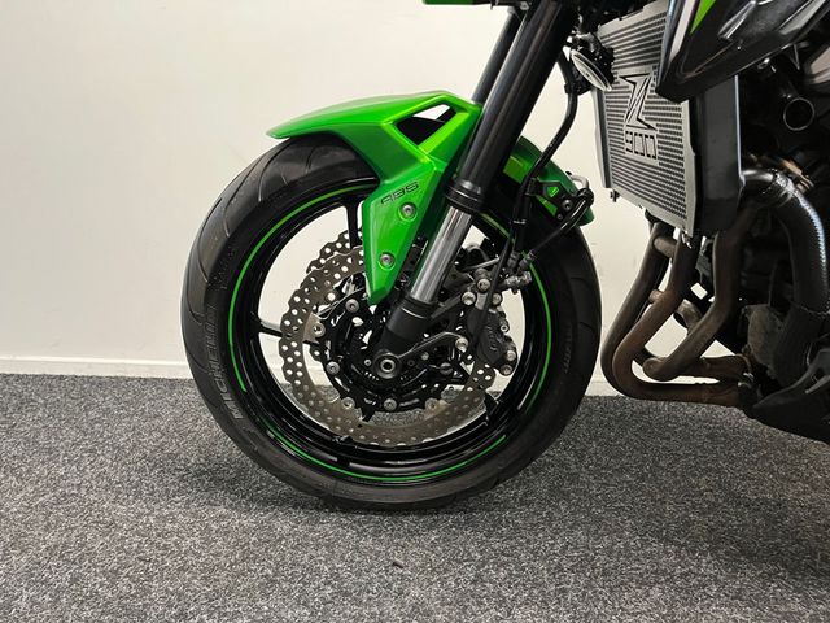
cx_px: 415
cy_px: 312
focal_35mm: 26
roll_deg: -1.1
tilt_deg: -12.7
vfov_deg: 53.1
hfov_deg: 67.3
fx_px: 623
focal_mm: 5.1
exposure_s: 1/50
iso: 320
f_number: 1.6
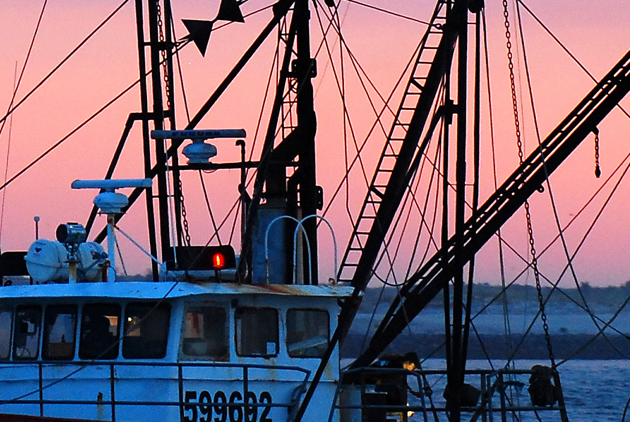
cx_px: 103
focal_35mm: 581
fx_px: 10177
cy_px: 96
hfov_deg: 3.5
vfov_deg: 2.4
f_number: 7.1
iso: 500
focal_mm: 105
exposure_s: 1/80
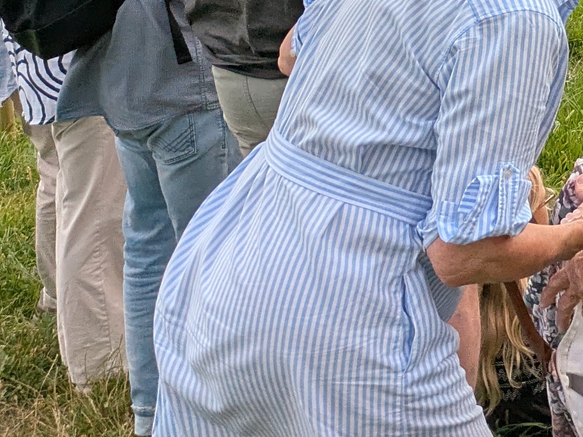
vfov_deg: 13.6
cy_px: -139
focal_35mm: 105
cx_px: 1197
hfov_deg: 14.9
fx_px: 1769
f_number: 1.89
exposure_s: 1/592
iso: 42
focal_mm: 5.43
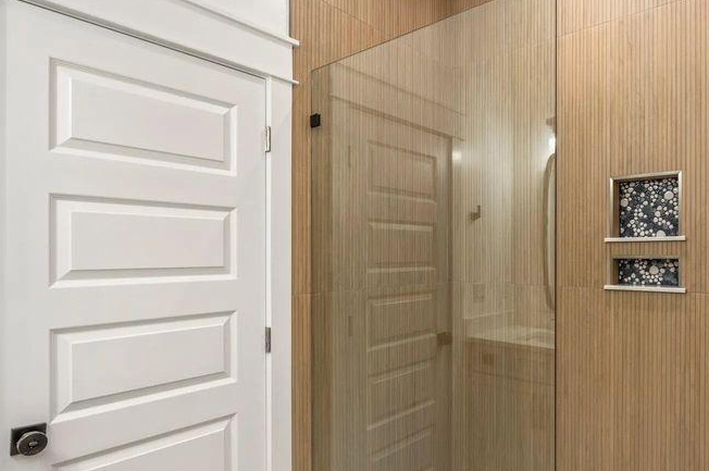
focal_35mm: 22
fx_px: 433
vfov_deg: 56.9
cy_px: 270
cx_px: 453
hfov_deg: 76.9
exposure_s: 1/50
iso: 125
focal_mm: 14
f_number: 9
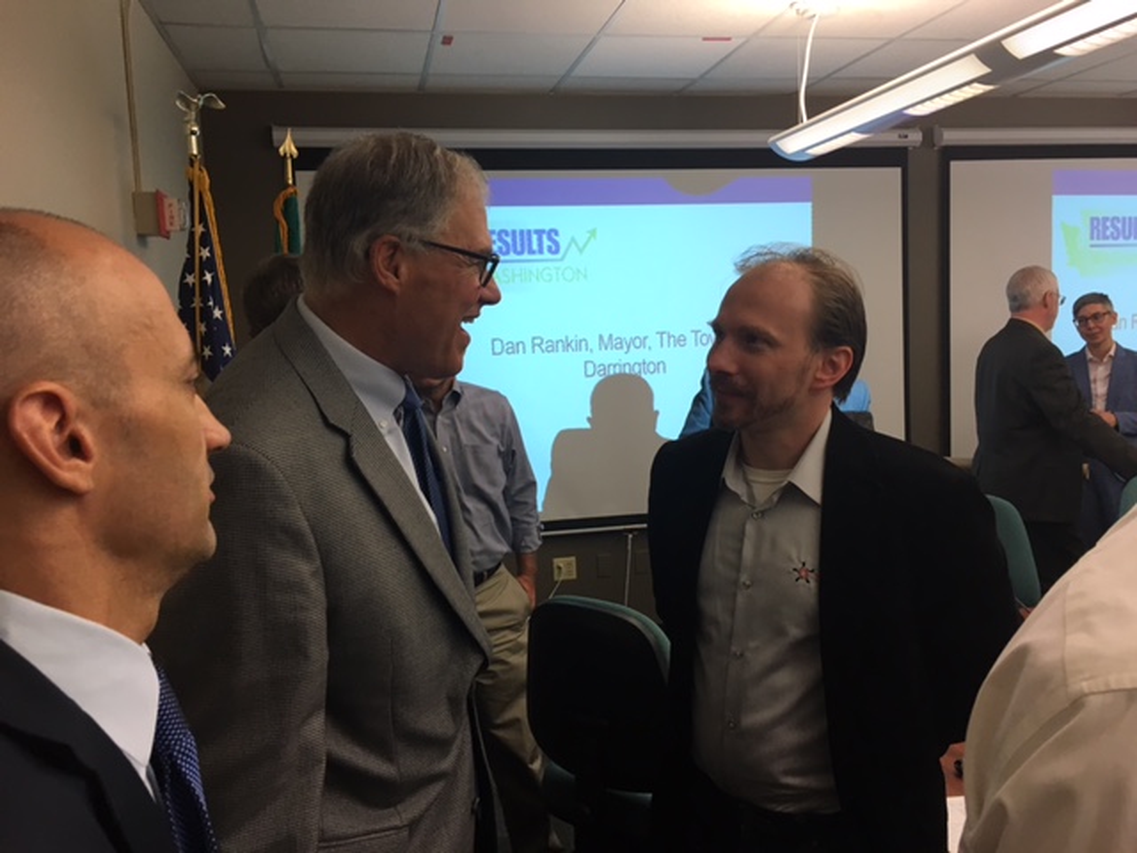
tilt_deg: -10.1
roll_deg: +2.3
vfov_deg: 48.2
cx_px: 568
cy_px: 426
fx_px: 953
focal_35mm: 29
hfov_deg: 61.7
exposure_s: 1/30
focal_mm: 4.15
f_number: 2.2
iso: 40
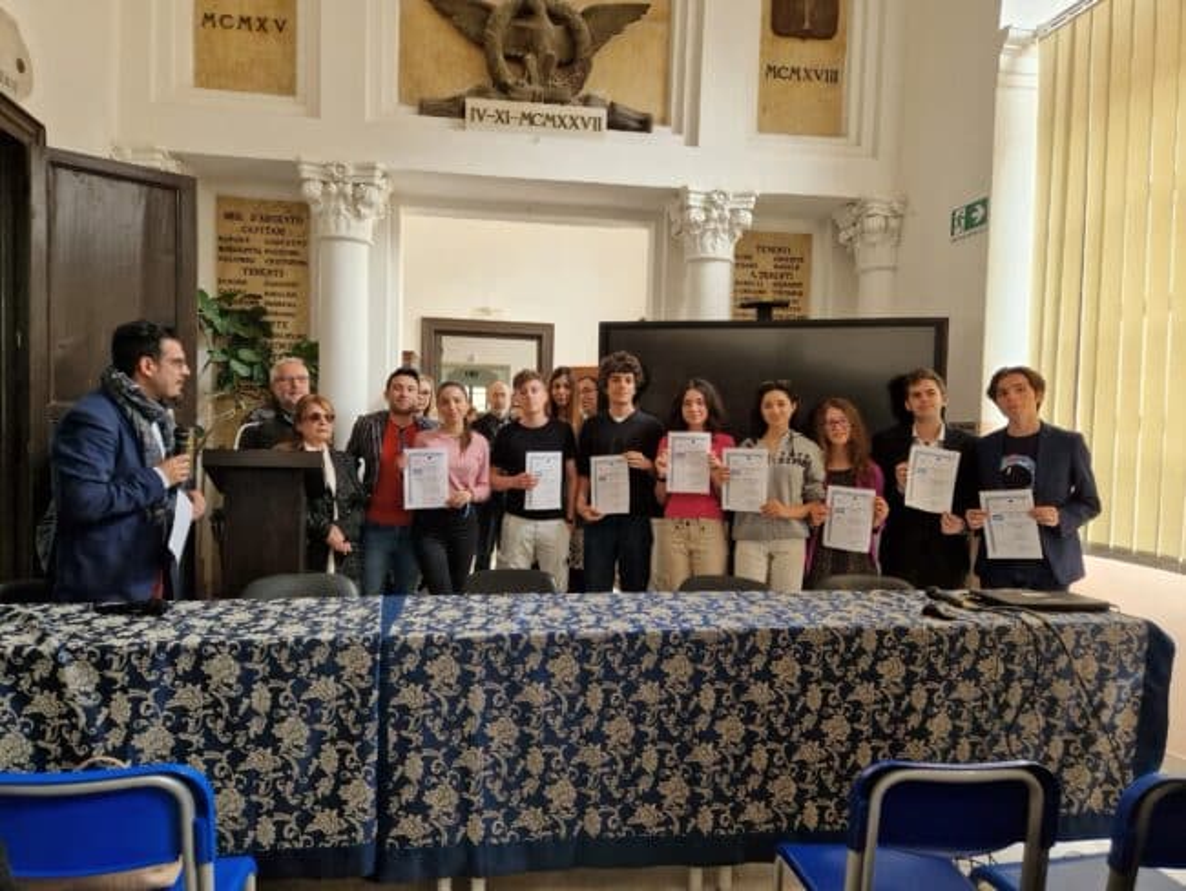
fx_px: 788
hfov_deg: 73.9
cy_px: 446
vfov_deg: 58.9
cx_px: 593
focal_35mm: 23
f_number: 1.8
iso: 160
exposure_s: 1/180
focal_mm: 5.4
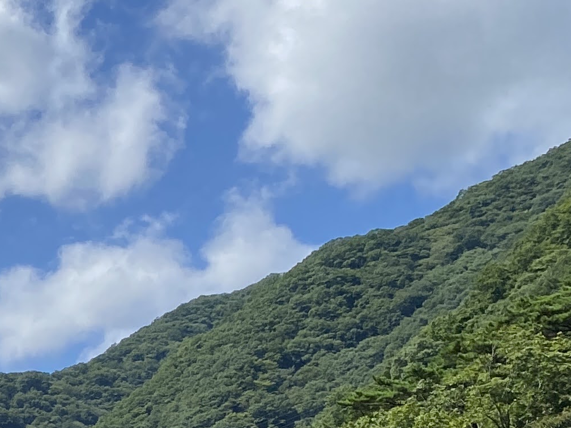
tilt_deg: +10.6
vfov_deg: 13.6
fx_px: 1716
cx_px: -338
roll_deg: -1.1
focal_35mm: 104
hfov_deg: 16.8
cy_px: 593
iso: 32
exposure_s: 1/3846
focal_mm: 4.25
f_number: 1.8
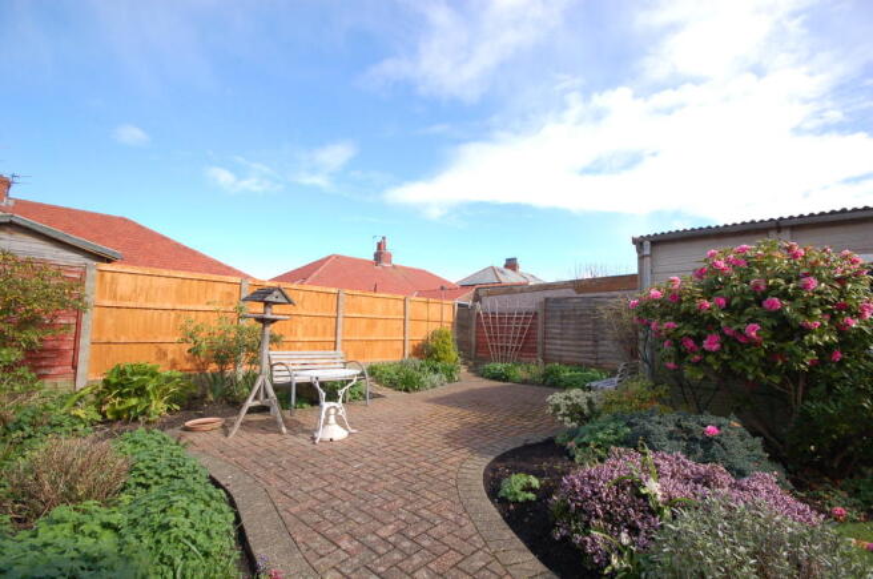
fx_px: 363
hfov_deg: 100.5
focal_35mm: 15
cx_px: 436
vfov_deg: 77.1
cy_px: 290
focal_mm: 10
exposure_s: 1/400
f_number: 10
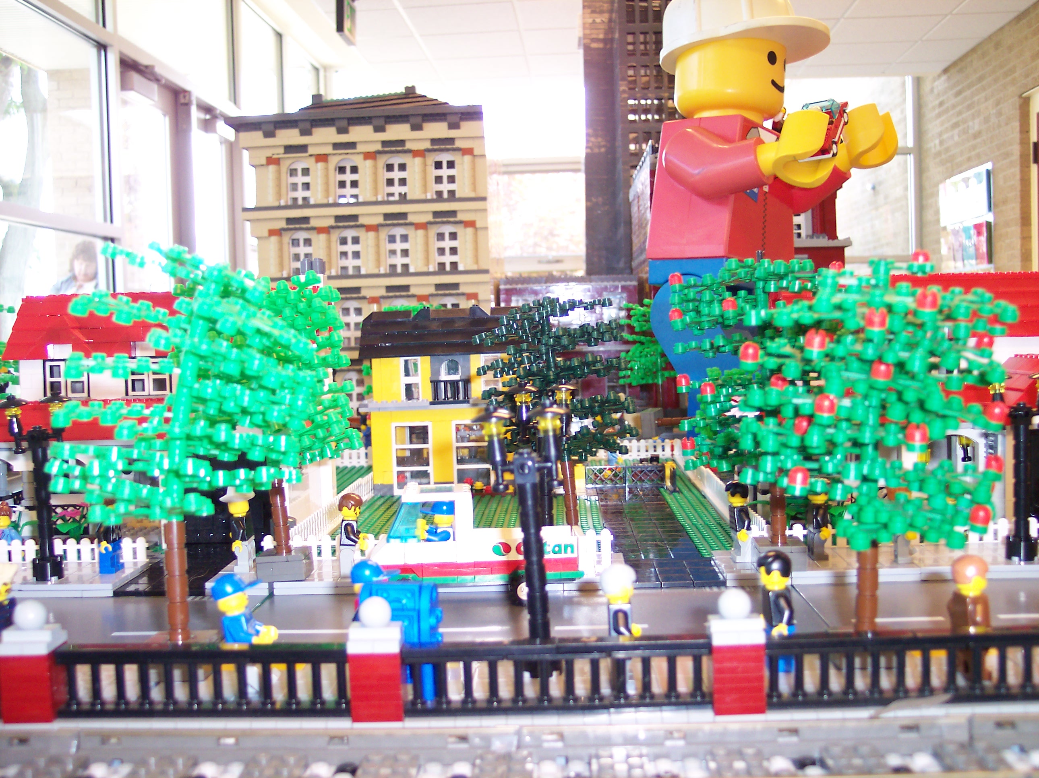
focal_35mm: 38
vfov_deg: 37.7
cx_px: 520
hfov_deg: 49.0
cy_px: 389
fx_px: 1140
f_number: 2.8
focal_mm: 8
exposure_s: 1/30
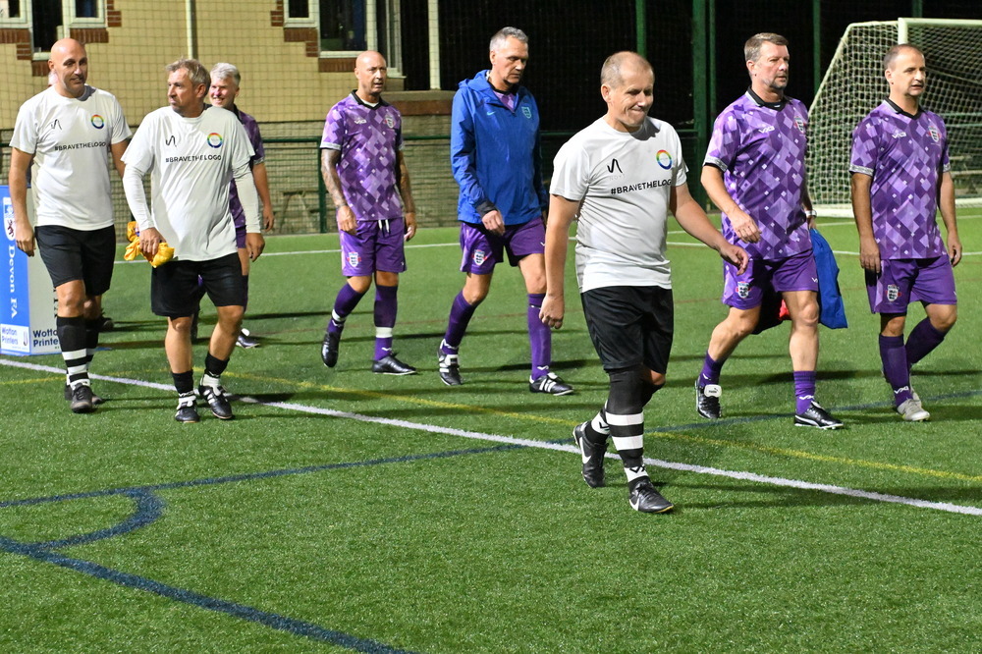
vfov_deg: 15.2
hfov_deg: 22.6
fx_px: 2454
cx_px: 491
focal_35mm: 90
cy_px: 327
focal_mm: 60
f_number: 4
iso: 8000
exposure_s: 1/400
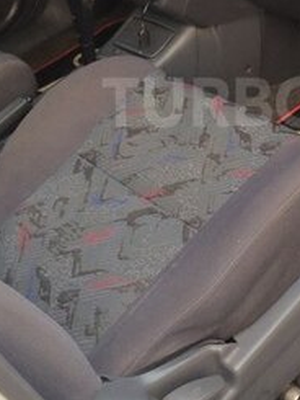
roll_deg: +14.7
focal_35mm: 78
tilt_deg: -35.0
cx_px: 269
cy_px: 102
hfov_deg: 18.6
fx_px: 901
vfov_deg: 24.7
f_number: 2.2
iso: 50
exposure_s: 1/100
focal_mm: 4.15
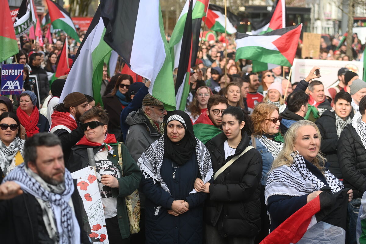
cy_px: 122
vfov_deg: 19.5
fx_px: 712
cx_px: 183
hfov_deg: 28.8
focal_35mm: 70
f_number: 2.8
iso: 200
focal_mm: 70
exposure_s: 1/1250
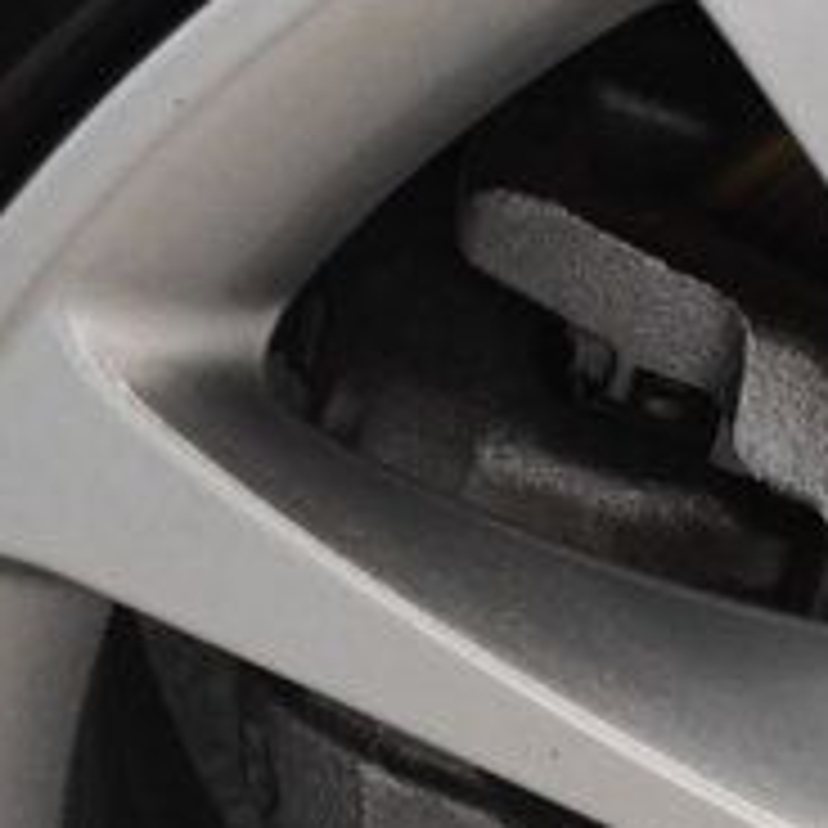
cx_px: 1354
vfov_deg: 5.5
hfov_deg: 5.5
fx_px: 8579
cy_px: 878
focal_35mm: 317
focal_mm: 45
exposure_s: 1/125
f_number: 4.5
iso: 2800
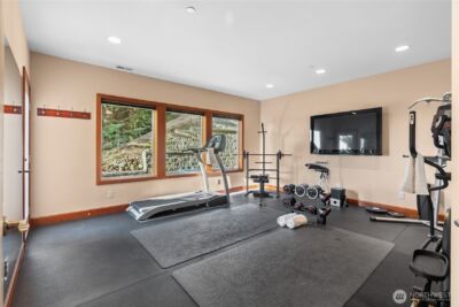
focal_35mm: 16
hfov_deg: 96.7
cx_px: 230
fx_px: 204
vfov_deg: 73.8
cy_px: 154
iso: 1600
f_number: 7.1
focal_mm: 16
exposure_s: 1/5
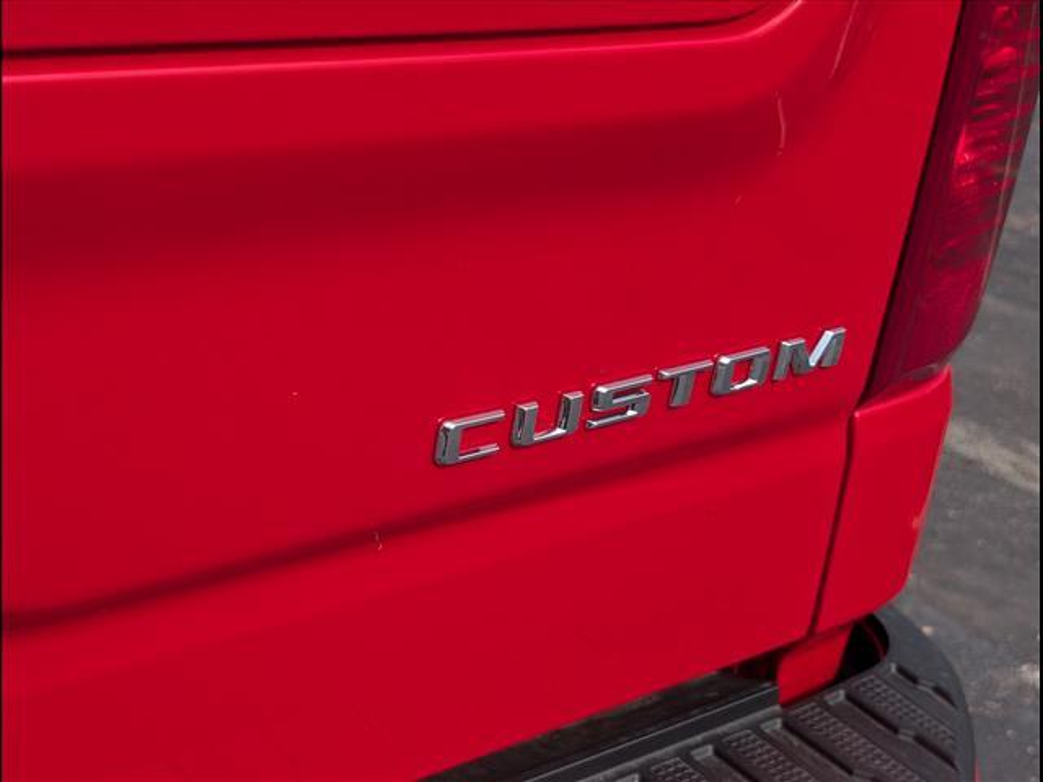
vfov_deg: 29.7
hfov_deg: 38.9
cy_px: 391
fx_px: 1476
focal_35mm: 49
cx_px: 522
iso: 20
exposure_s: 1/1250
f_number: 1.68
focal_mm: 6.9
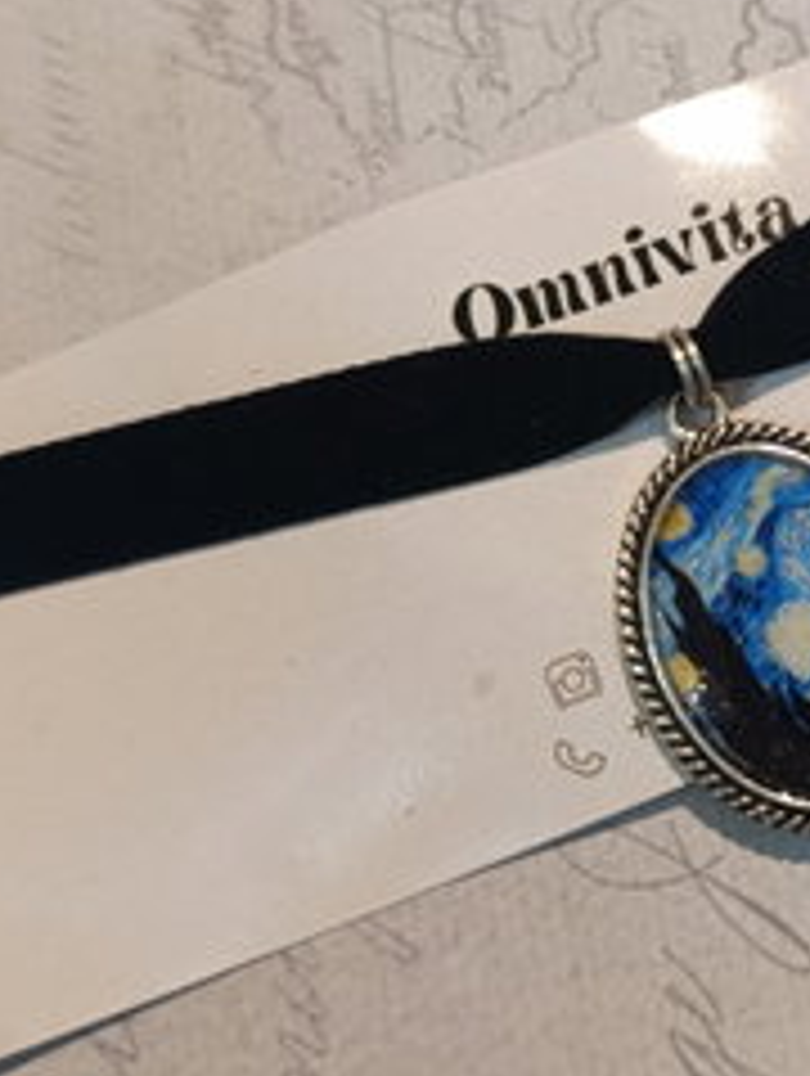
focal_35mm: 51
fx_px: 1587
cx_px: 711
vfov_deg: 37.3
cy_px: 439
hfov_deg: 27.7
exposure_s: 1/50
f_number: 1.6
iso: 1600
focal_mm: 6.14
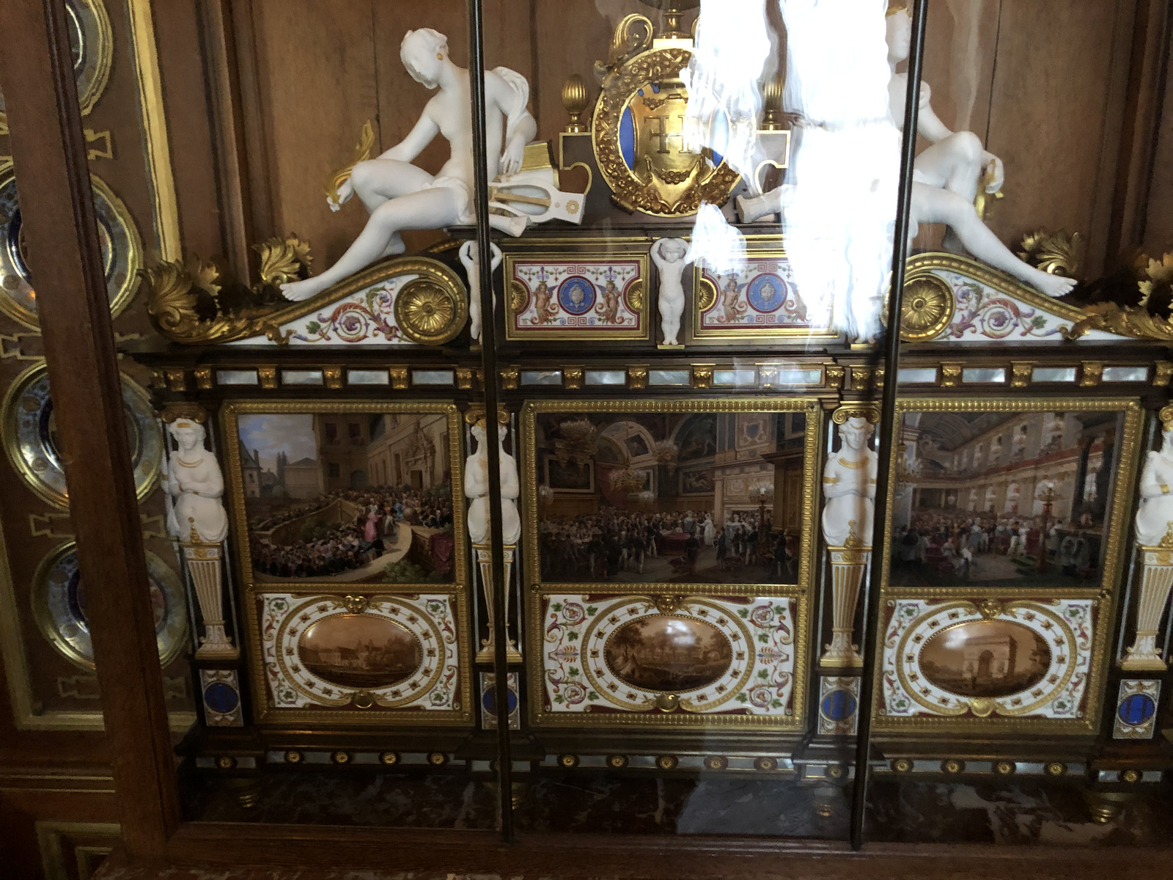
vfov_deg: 49.7
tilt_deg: -16.3
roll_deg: +1.0
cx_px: 586
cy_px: 440
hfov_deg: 63.4
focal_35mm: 28
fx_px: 949
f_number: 1.8
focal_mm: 4
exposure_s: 1/4
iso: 100
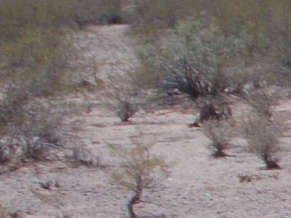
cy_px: 251
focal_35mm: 280
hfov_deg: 6.2
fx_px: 2352
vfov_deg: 5.3
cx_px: 1025
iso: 80
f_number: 9.8
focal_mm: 6.9
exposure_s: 1/160
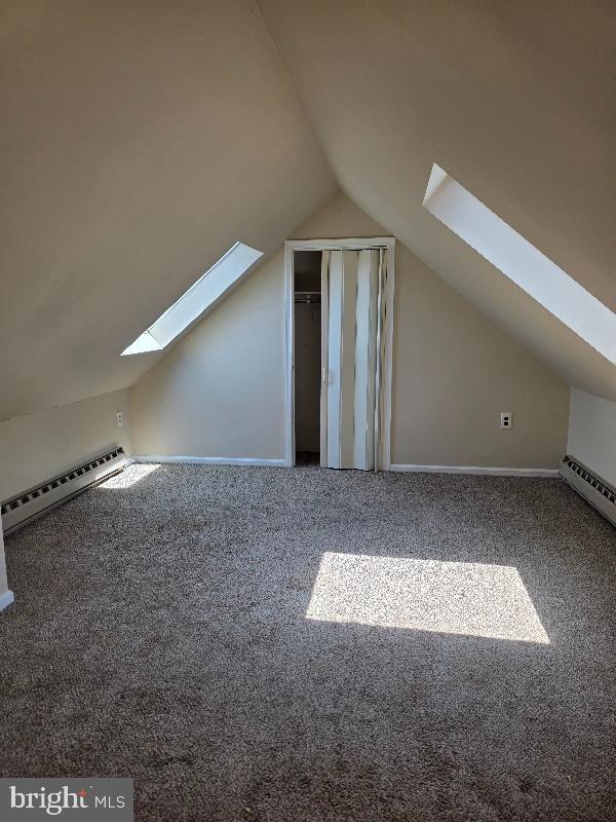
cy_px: 411
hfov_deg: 58.9
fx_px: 546
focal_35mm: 23
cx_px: 308
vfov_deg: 73.9
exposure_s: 1/120
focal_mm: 6.3
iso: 25
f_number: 1.7
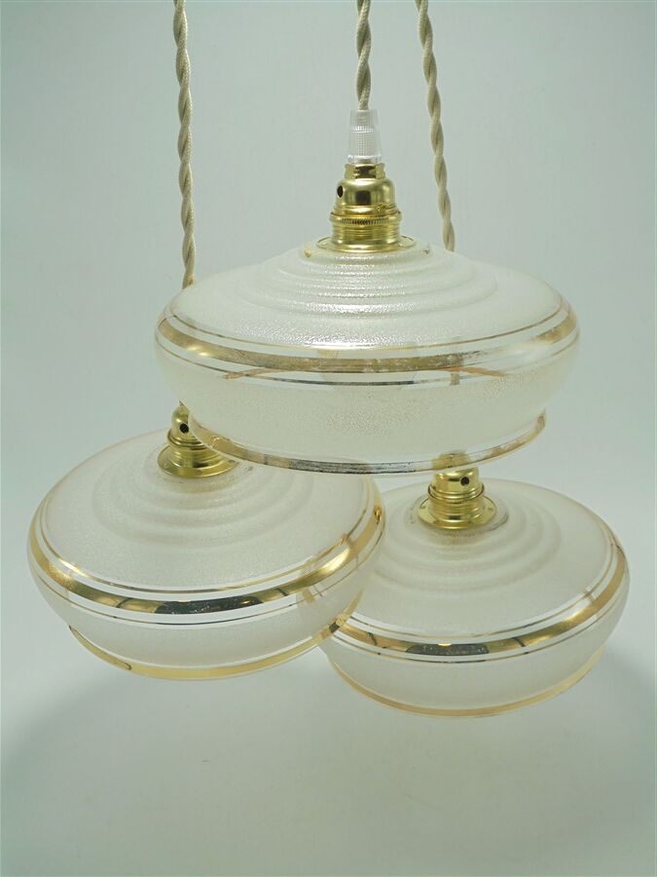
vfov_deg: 38.9
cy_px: 438
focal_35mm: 49
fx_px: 1240
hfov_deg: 29.7
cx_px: 328
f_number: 4.8
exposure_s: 1/60
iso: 100
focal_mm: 8.9
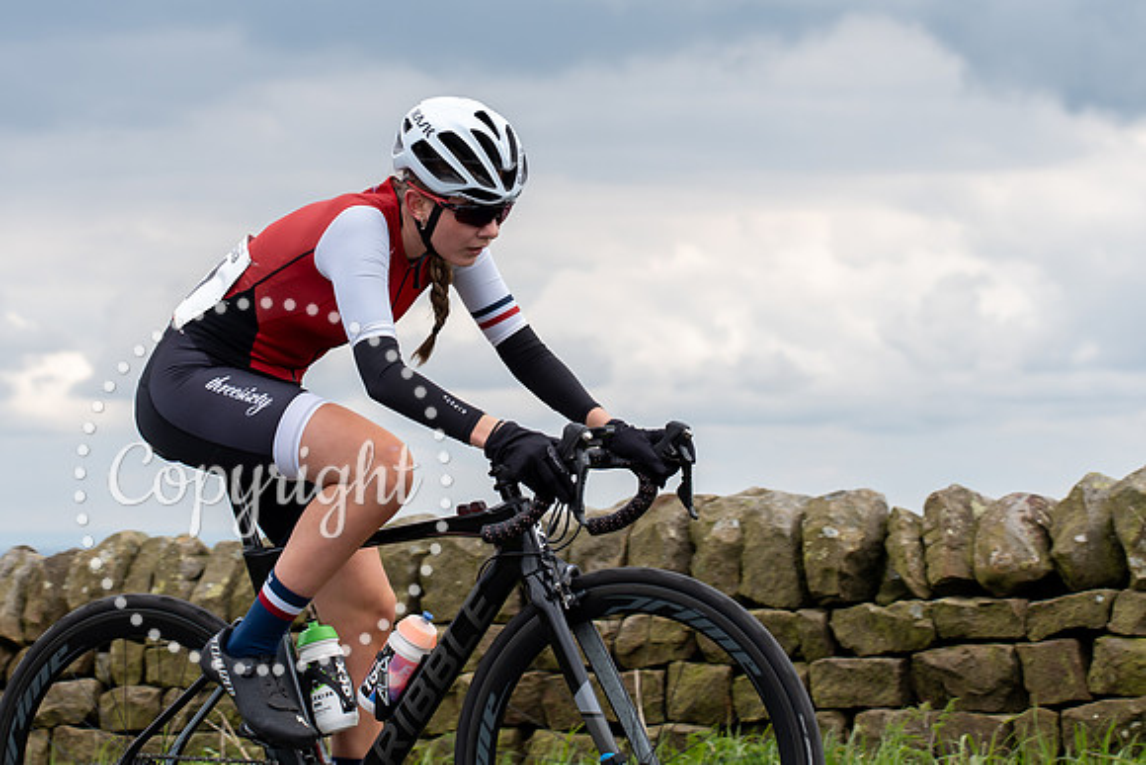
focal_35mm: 129
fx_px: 4118
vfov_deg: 10.6
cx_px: 604
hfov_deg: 15.8
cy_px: 210
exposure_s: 1/640
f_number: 4.5
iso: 200
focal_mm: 75
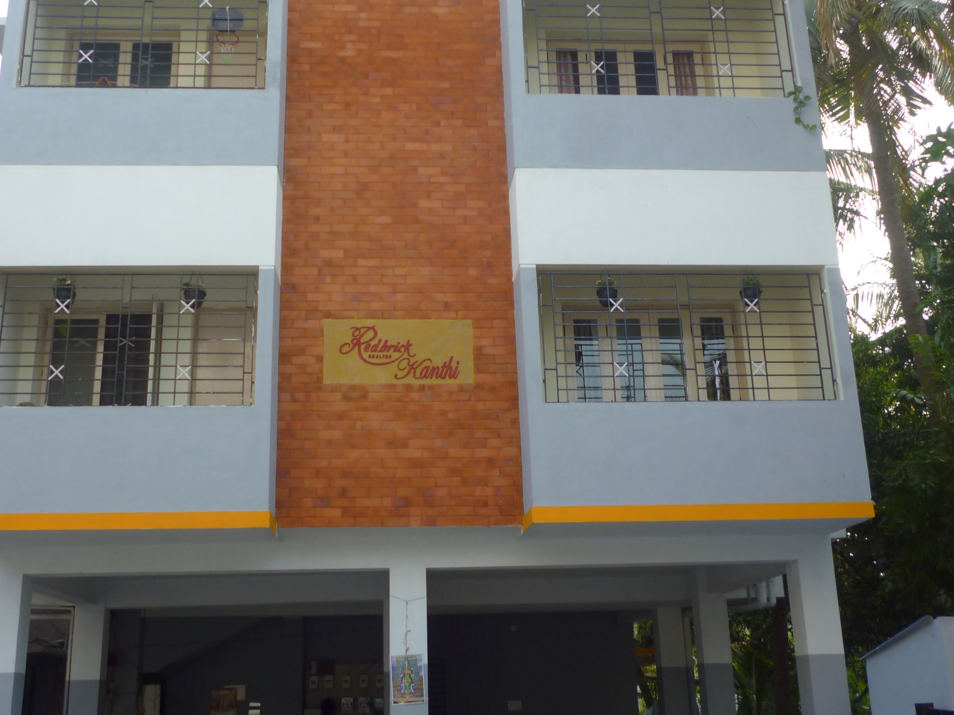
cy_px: 291
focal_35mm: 41
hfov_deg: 45.8
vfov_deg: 35.0
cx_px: 461
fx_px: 1130
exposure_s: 1/160
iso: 100
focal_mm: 5
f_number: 3.1
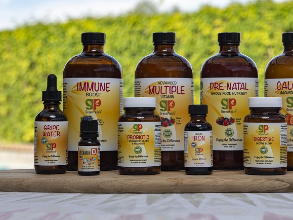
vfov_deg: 15.4
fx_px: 812
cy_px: 89
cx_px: 207
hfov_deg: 20.3
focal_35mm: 96
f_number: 8
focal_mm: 70
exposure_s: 1/250
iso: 200
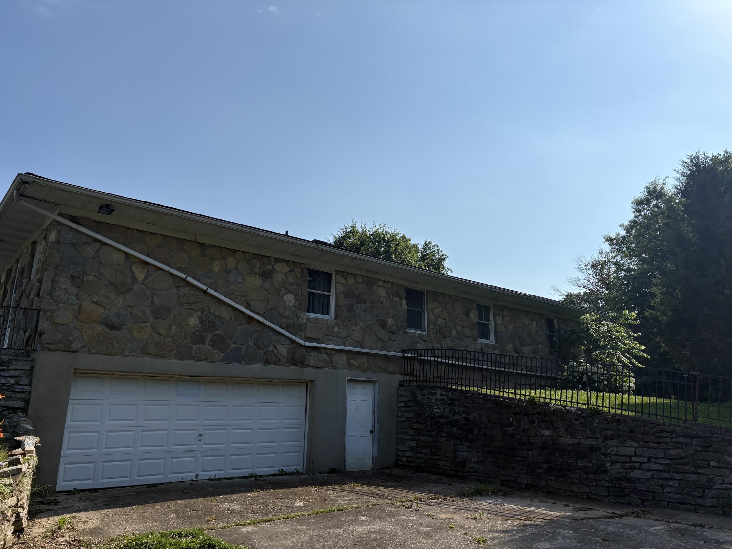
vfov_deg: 53.1
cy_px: 274
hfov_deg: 67.3
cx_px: 366
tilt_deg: +15.4
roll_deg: +0.1
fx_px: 550
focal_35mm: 26
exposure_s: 1/6329
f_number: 1.6
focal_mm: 5.96
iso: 50
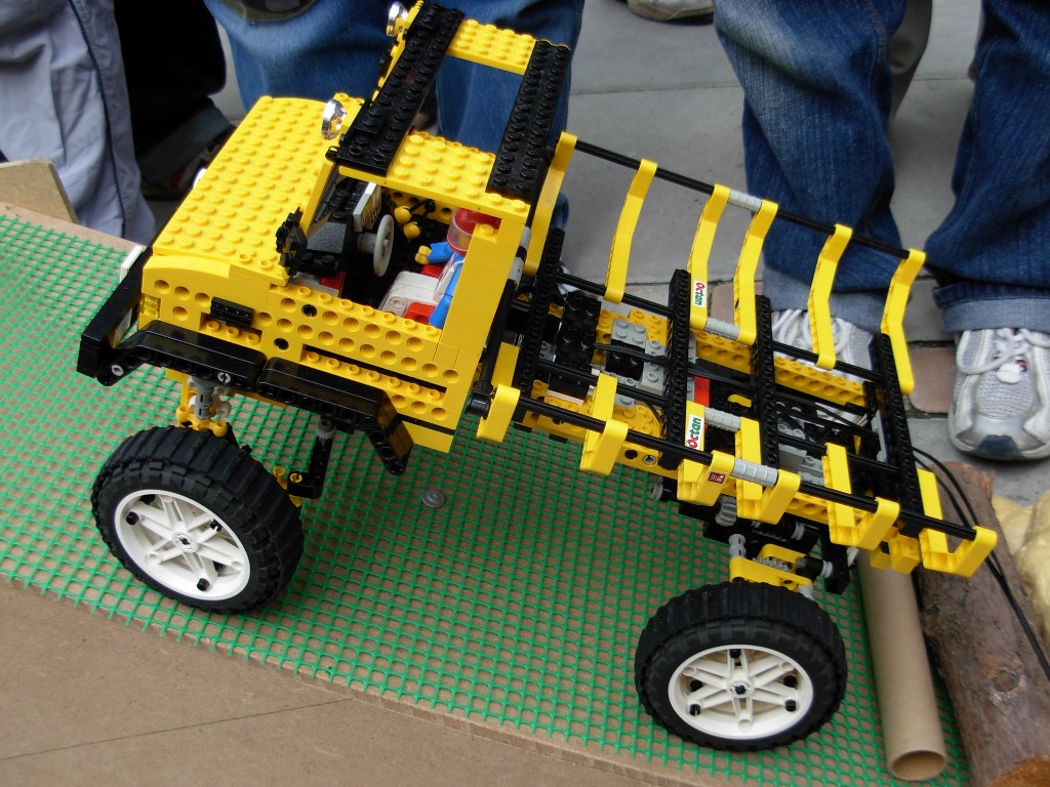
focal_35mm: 38
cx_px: 525
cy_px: 394
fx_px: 1153
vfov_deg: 37.7
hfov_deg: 49.0
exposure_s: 1/418
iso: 79
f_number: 2.9
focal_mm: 6.3
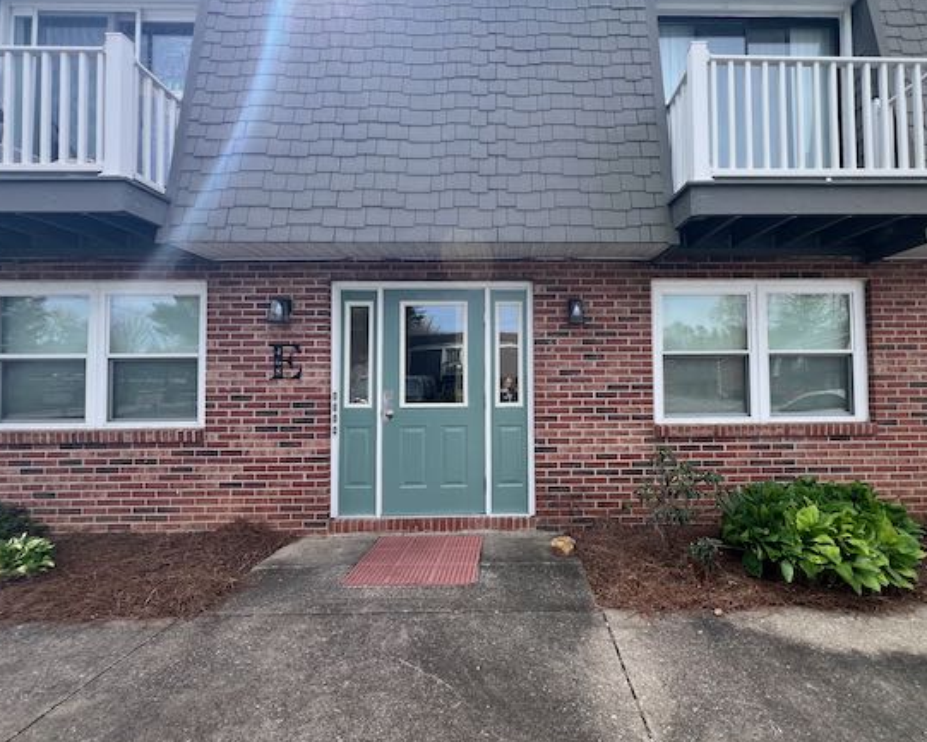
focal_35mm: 15
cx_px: 523
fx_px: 412
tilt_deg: +1.6
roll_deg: +1.0
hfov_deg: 96.3
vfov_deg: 84.1
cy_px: 372
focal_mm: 1.57
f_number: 1.8
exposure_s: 1/408
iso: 32
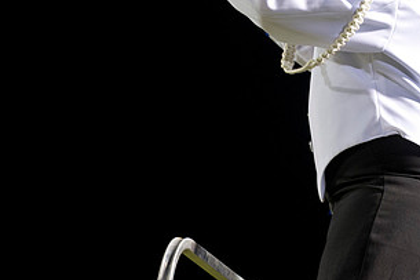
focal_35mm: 285
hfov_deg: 7.2
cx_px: 365
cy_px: 46
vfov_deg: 4.8
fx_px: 3323
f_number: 3.2
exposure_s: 1/125
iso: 3200
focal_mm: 150
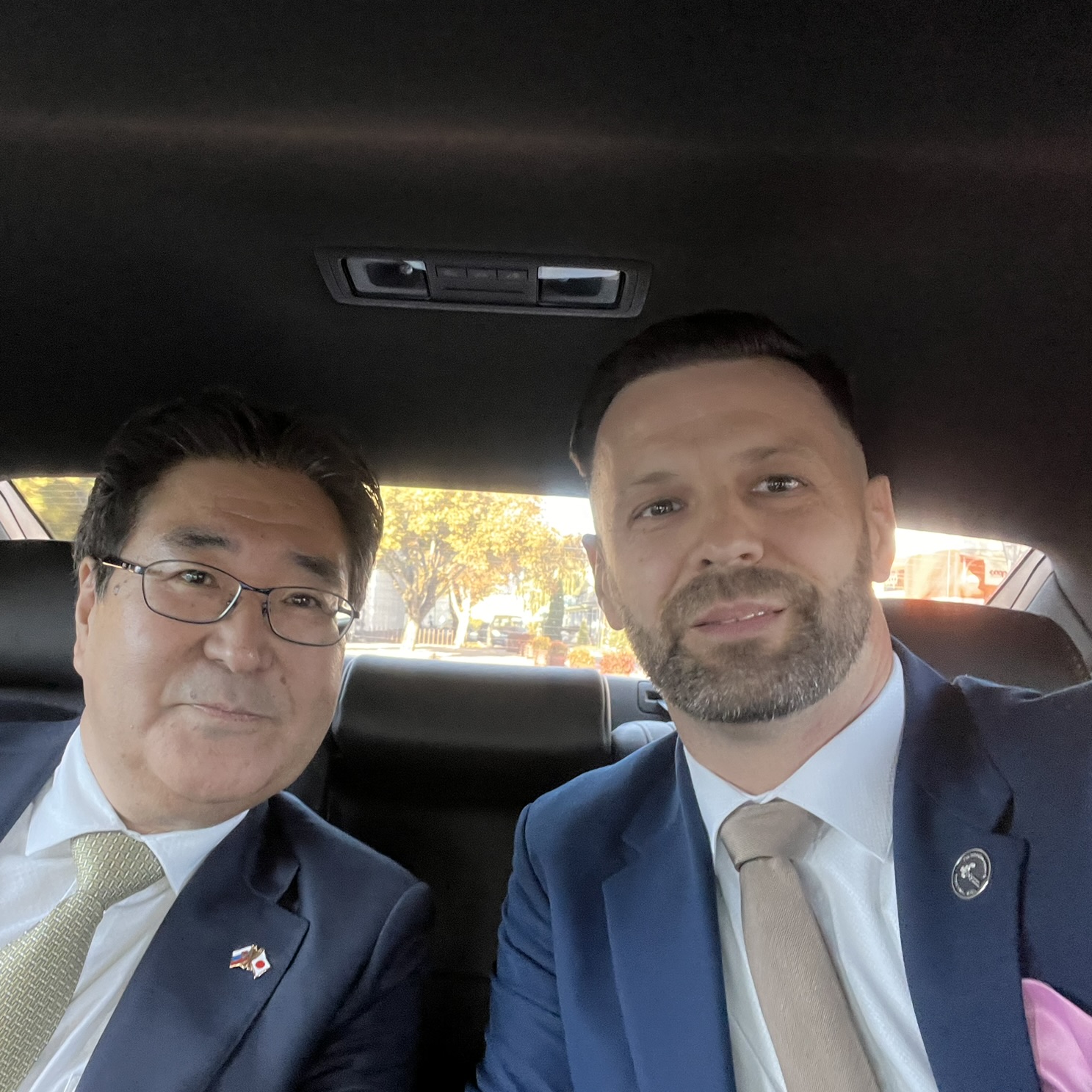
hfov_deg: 56.9
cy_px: 557
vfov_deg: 57.3
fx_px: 999
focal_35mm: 28
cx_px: 441
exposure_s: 1/25
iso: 400
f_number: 2.2
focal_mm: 2.71
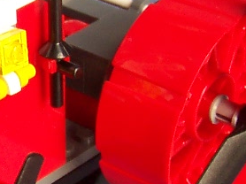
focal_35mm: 160
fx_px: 1136
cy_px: 109
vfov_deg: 9.3
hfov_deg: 11.6
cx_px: -161
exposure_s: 1/45
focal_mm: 5.6
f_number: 2.8
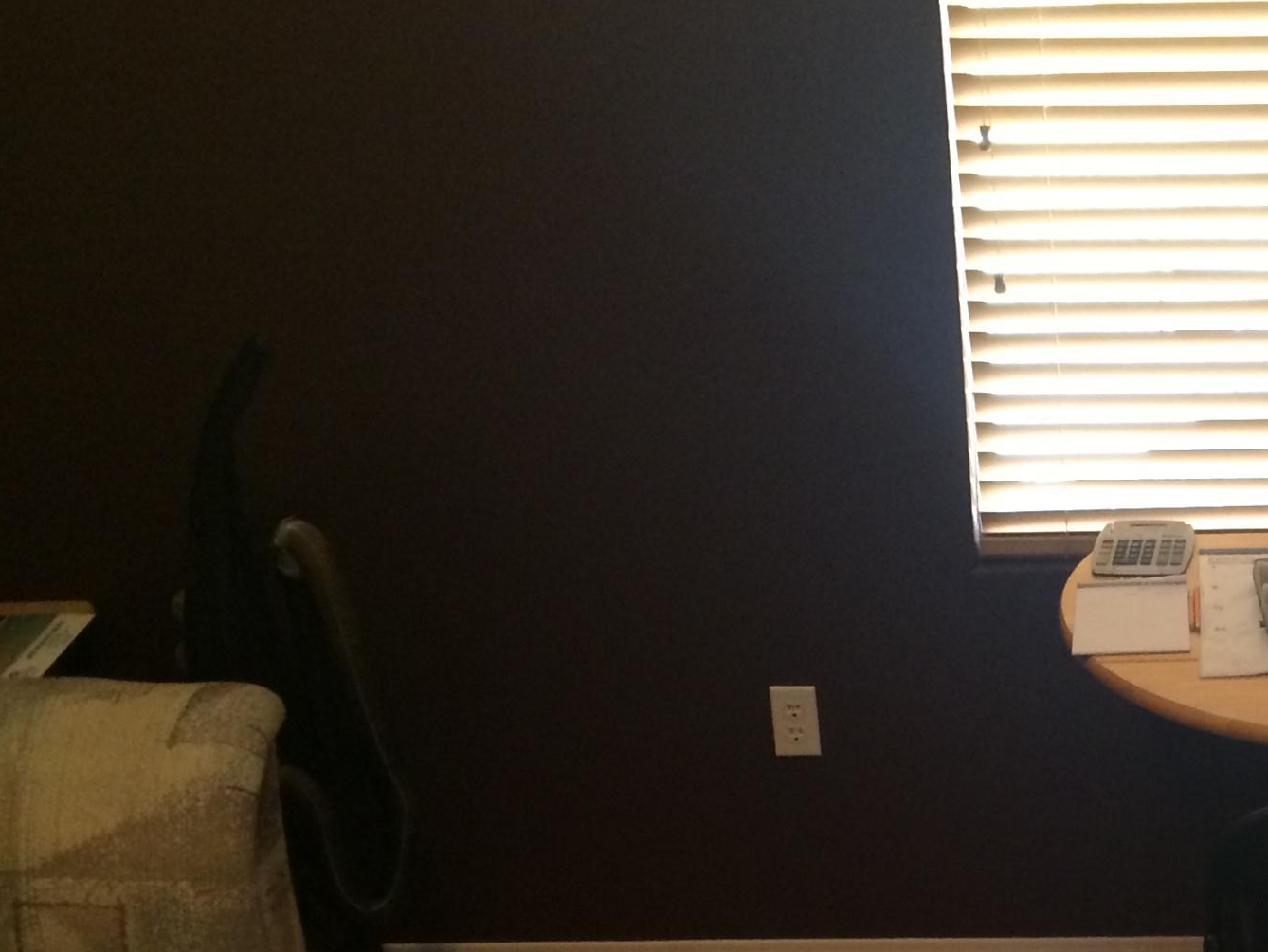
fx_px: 2381
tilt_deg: -26.4
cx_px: 1229
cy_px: 848
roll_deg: +1.3
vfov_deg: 22.1
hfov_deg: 28.2
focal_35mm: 65
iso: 200
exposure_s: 1/30
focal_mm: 4.15
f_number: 2.2
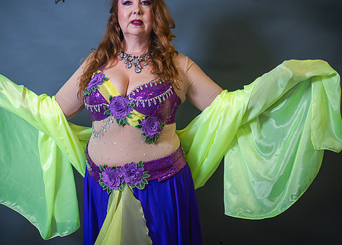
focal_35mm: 58
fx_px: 563
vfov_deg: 24.4
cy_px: 104
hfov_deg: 33.8
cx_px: 164
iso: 5000
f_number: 8
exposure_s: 1/200
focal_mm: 38
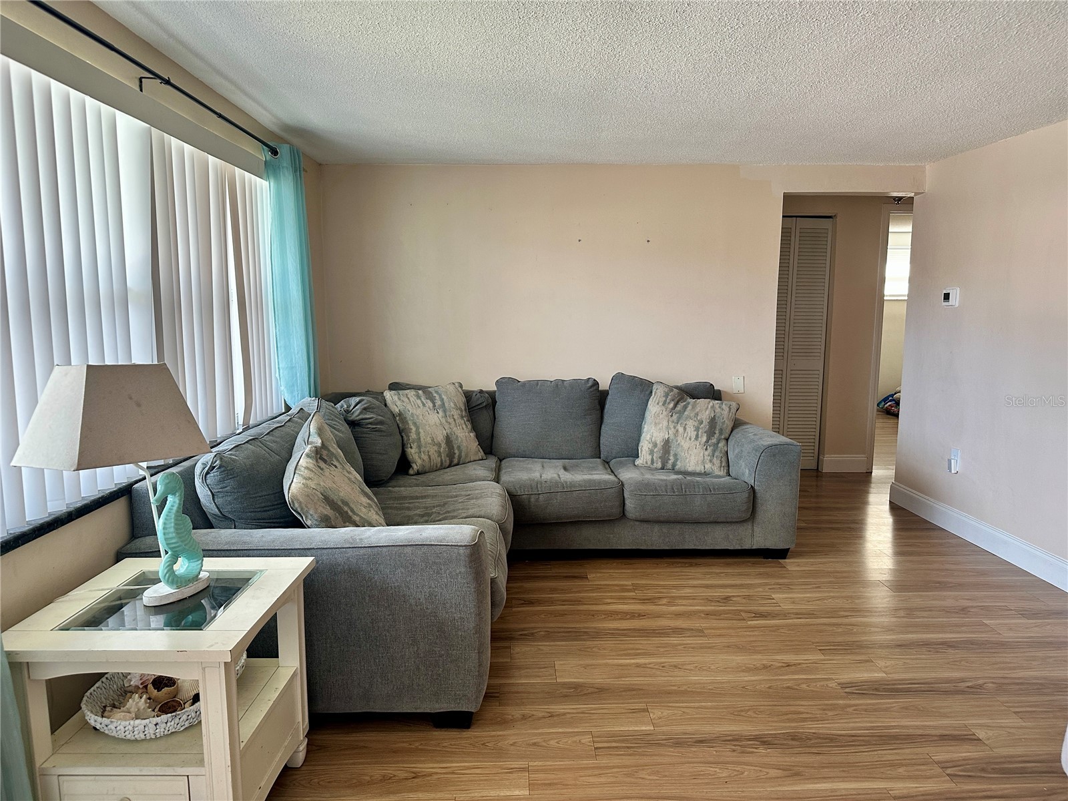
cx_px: 534
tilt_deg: -7.3
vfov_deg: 56.8
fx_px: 740
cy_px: 400
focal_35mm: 24
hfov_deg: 71.6
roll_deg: +0.1
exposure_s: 1/120
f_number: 1.78
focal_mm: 6.86
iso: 200
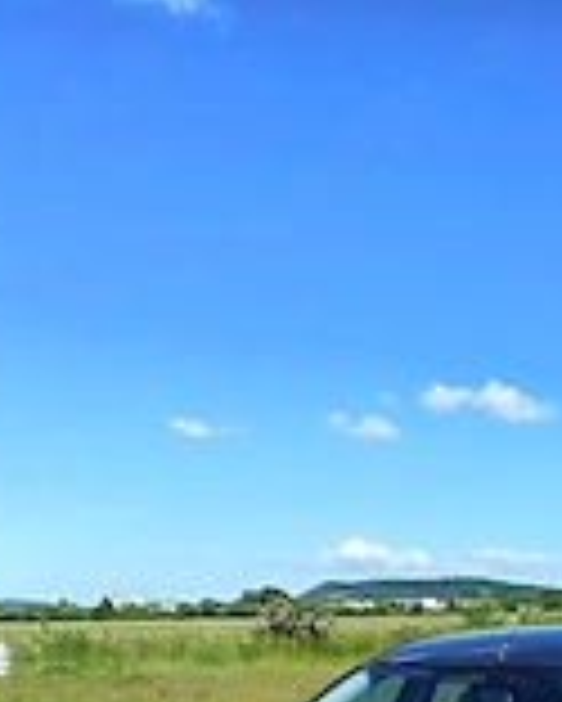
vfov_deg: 26.9
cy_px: 896
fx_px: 1246
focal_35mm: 60
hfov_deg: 24.9
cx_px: 463
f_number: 1.75
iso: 100
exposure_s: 1/769
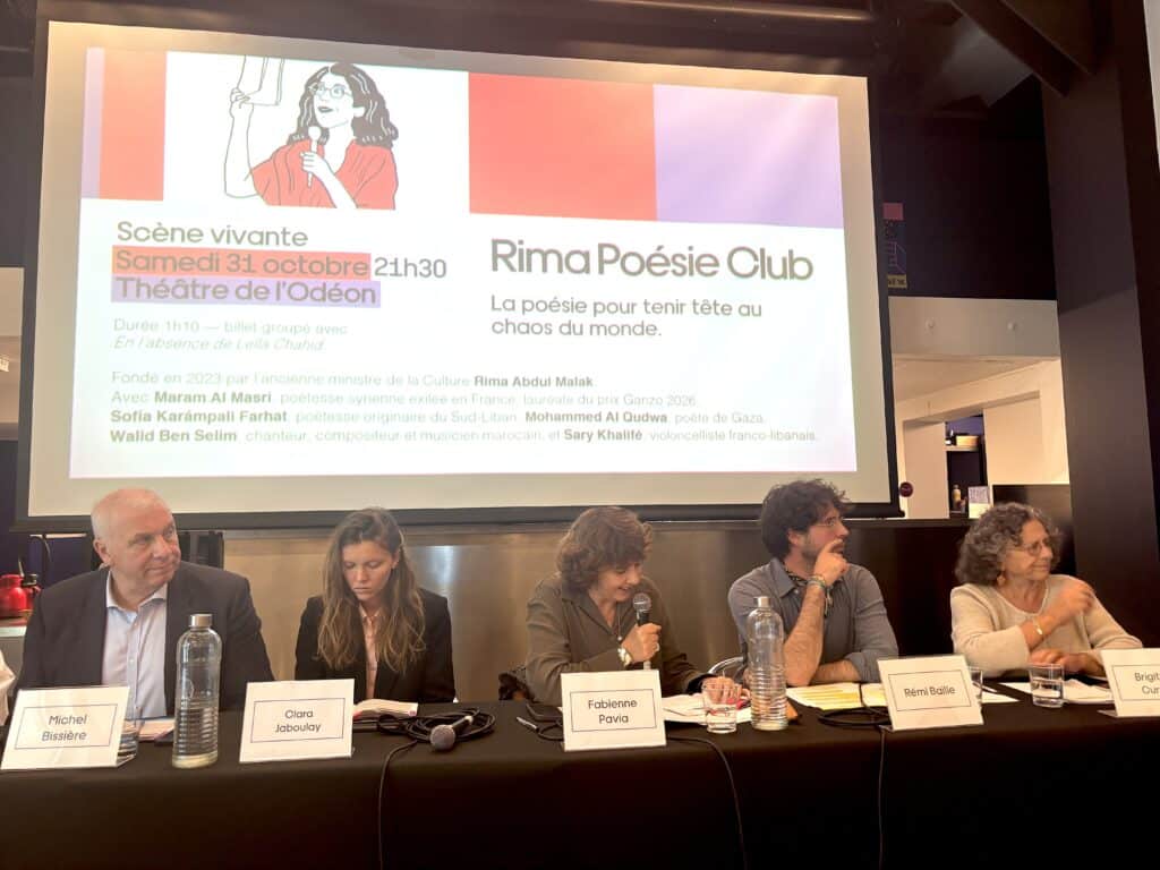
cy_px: 435
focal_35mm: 26
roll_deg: +0.5
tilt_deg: +5.3
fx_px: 871
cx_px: 580
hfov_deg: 67.3
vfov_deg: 53.1
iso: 125
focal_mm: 5.96
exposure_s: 1/76
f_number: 1.6
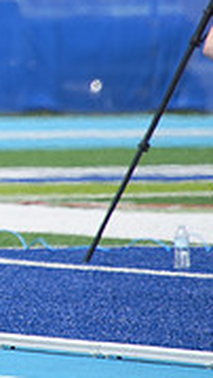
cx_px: -348
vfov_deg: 1.8
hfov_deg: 1.0
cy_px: 60
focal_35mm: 1223
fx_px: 12251
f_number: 6.3
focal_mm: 360
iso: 320
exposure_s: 1/1250
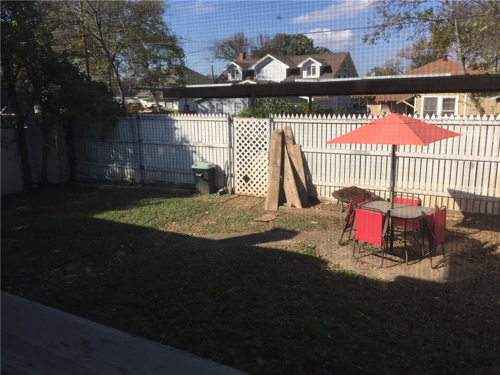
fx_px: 419
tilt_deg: -11.6
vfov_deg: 48.2
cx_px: 250
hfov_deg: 61.7
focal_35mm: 29
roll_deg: +1.3
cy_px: 188
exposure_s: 1/1014
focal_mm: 4.15
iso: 32
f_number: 2.2
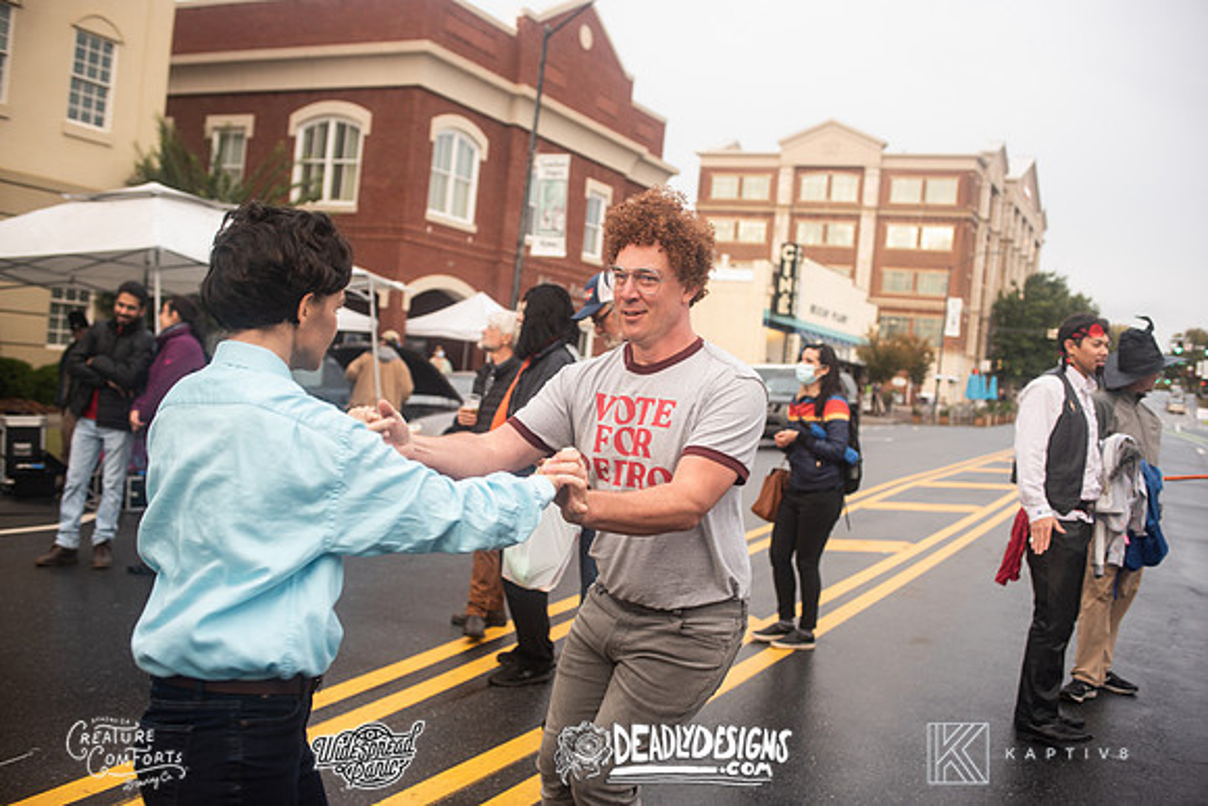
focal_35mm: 35
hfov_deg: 54.4
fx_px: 1175
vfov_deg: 37.9
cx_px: 604
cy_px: 403
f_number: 3.5
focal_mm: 35
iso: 400
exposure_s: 1/200
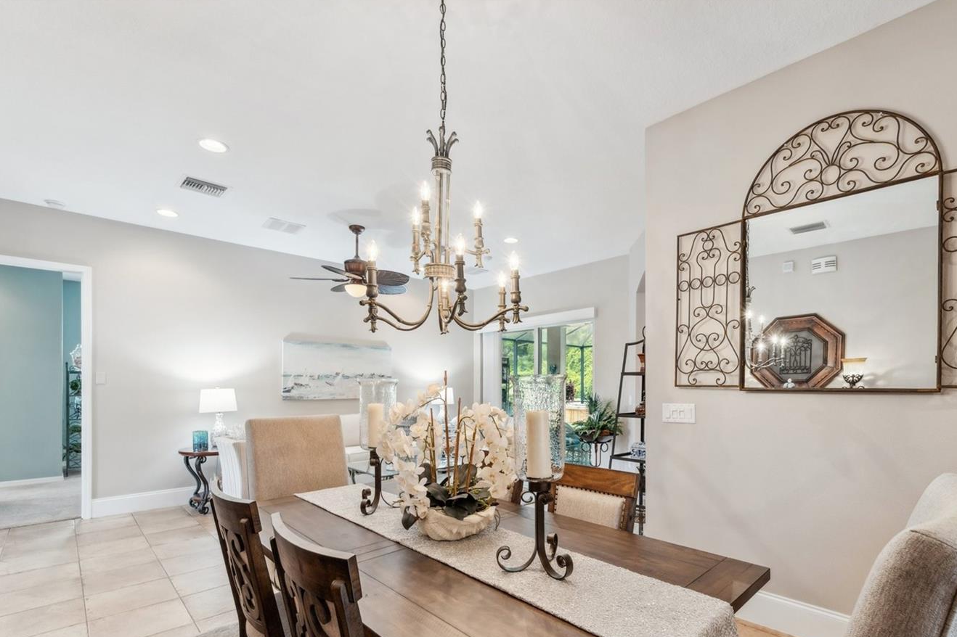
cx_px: 522
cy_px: 382
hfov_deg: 93.0
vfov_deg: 69.7
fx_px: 452
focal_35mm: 17
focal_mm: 14
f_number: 7.1
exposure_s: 1/3.33
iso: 320
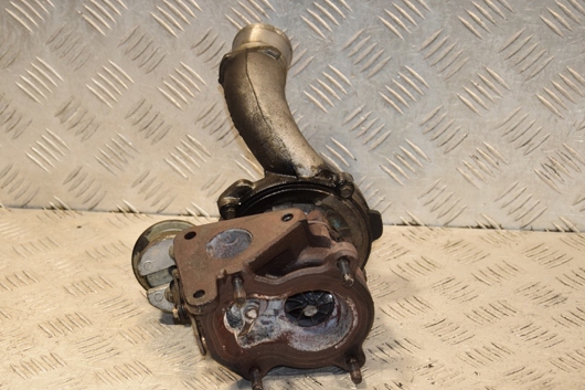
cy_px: 228
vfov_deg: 13.0
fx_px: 1706
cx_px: 243
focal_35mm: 105
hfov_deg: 19.4
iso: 800
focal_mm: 58
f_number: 6.3
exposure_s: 1/200
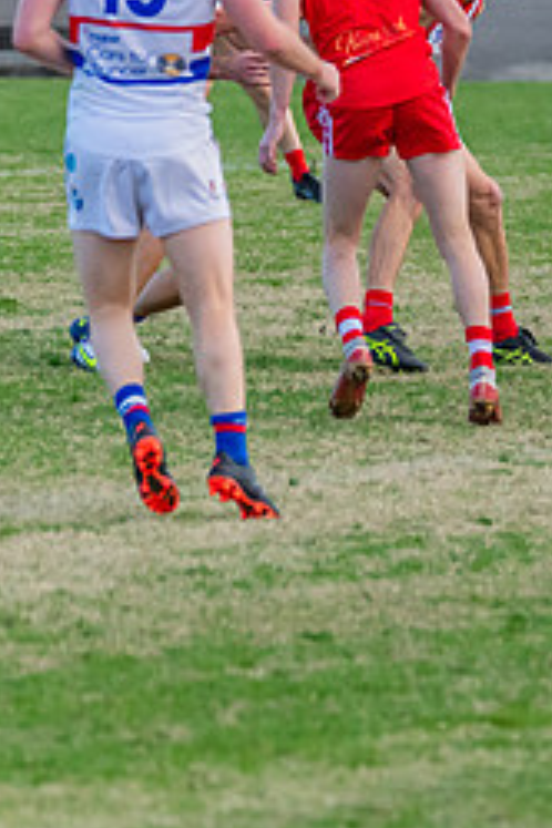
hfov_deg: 1.6
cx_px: 709
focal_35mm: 879
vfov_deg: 2.3
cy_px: 208
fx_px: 20215
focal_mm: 300
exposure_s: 1/1600
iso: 2200
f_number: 5.6
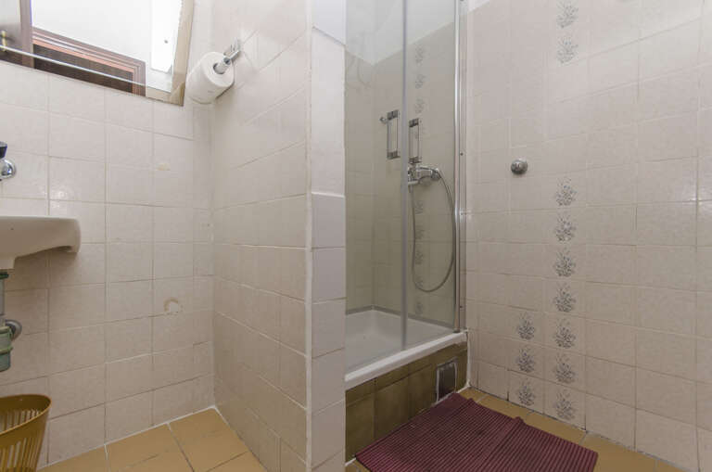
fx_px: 296
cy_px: 236
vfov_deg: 77.1
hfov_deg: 100.5
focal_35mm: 15
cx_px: 356
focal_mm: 10
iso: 100
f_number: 7.1
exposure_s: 1/100
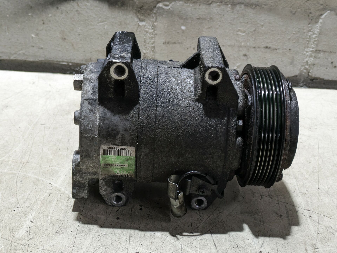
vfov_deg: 28.6
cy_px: 126
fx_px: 497
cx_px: 168
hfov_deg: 37.5
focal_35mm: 51
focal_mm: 5.43
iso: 193
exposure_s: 1/50
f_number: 1.89
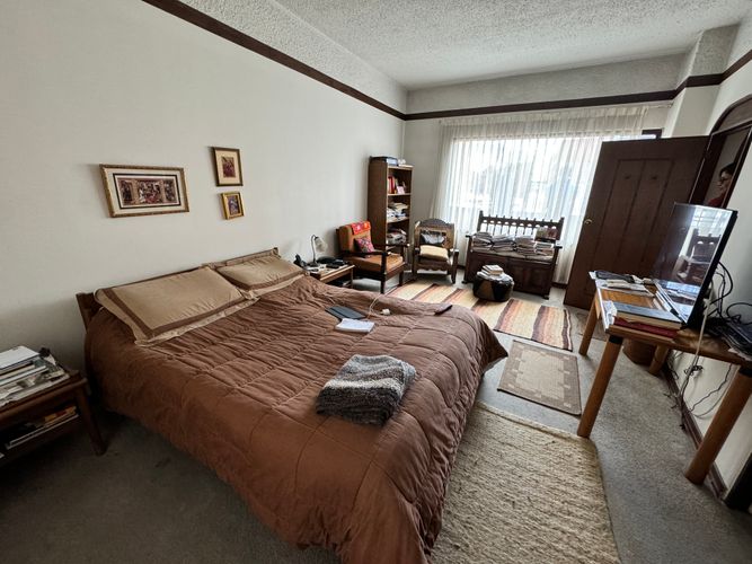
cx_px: 376
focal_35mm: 14
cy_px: 282
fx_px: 304
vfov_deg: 85.7
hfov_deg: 102.1
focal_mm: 2.22
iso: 250
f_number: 2.2
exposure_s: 1/60
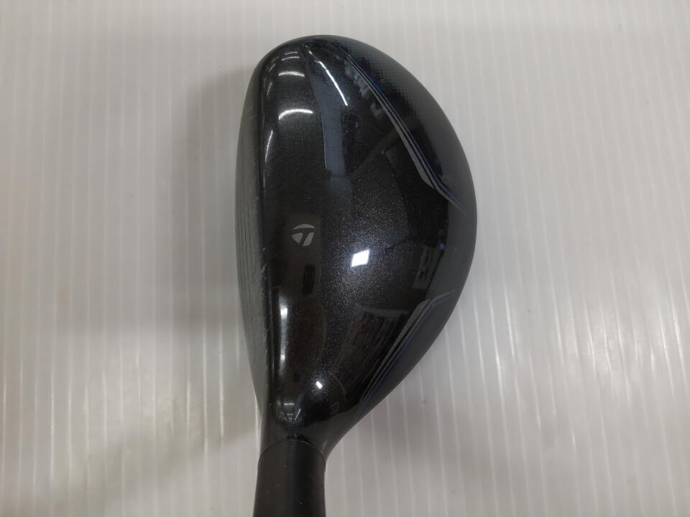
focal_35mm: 24
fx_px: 478
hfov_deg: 71.6
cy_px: 258
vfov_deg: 56.8
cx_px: 345
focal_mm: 3.43
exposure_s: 1/60
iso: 88
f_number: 2
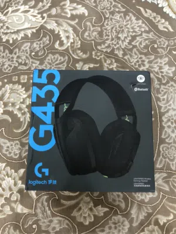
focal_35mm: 28
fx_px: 190
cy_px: 117
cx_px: 88
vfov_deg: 63.4
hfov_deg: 49.7
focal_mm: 4
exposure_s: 1/15
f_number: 1.8
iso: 40
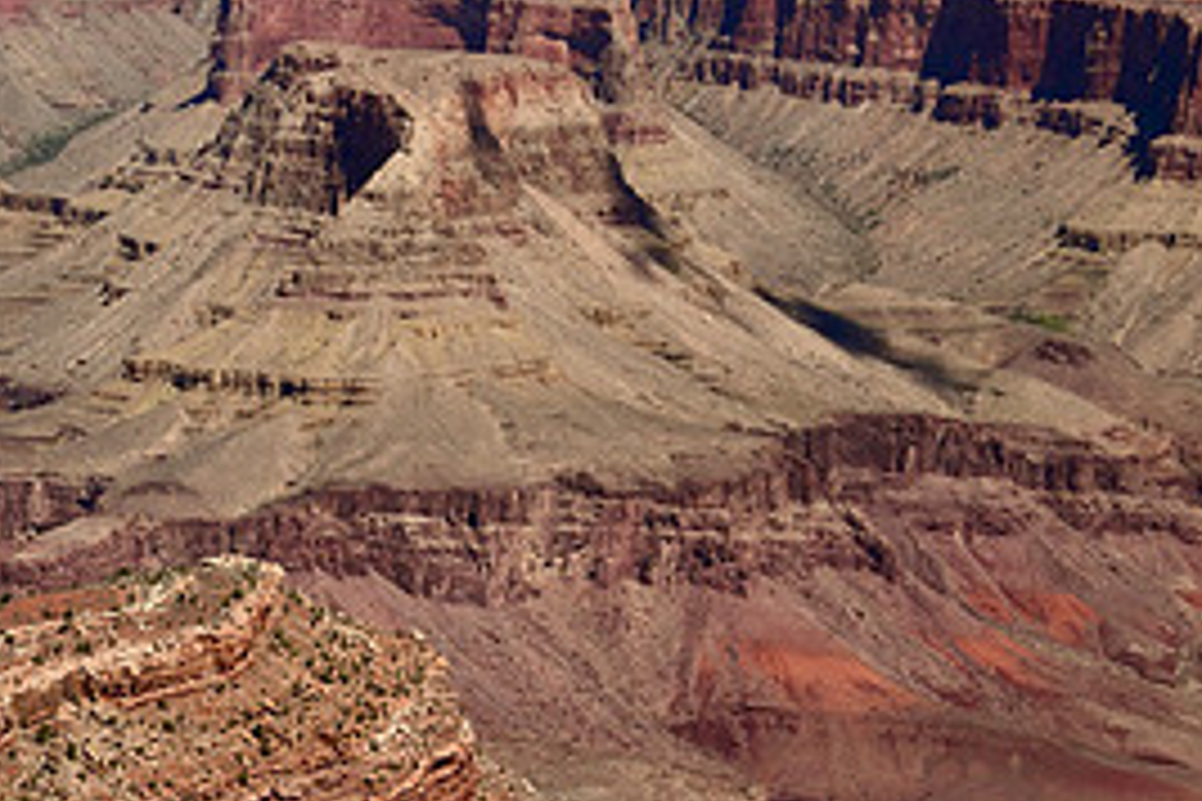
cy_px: 493
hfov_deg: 12.5
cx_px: 149
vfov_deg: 8.4
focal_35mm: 163
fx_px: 5442
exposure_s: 1/250
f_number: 11
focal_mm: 50
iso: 200
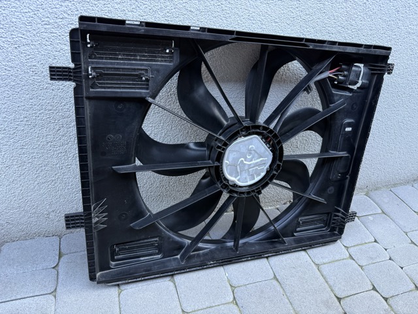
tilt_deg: -34.2
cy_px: 157
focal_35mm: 24
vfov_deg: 56.8
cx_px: 209
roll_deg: -10.6
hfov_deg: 71.6
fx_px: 290
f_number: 1.78
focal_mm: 6.76
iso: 200
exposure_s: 1/116
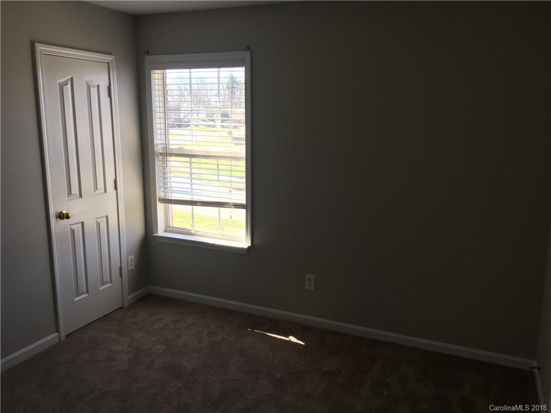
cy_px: 206
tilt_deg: -9.8
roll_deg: -1.0
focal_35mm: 29
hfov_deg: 61.7
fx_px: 462
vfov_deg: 48.2
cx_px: 276
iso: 32
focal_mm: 4.15
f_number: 2.2
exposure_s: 1/120
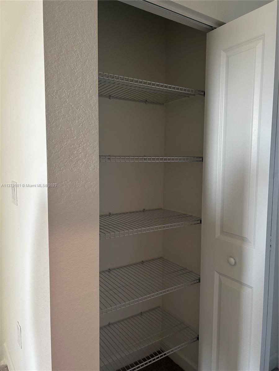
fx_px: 279
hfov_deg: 53.1
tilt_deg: -3.2
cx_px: 140
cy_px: 186
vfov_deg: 67.3
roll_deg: -0.5
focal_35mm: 26
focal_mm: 5.7
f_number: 1.5
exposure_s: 1/60
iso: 100
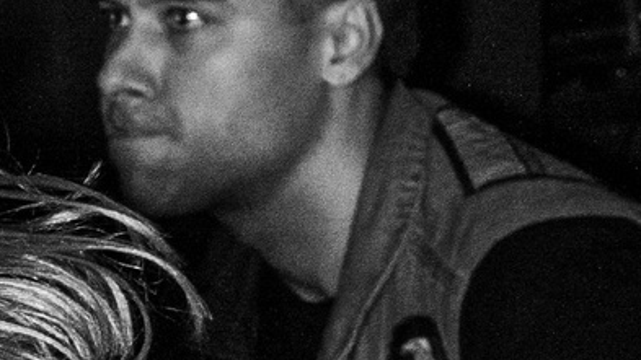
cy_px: 619
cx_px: -480
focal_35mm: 273
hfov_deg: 7.7
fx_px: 4640
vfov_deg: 4.4
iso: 500
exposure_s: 1/15
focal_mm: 35
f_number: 5
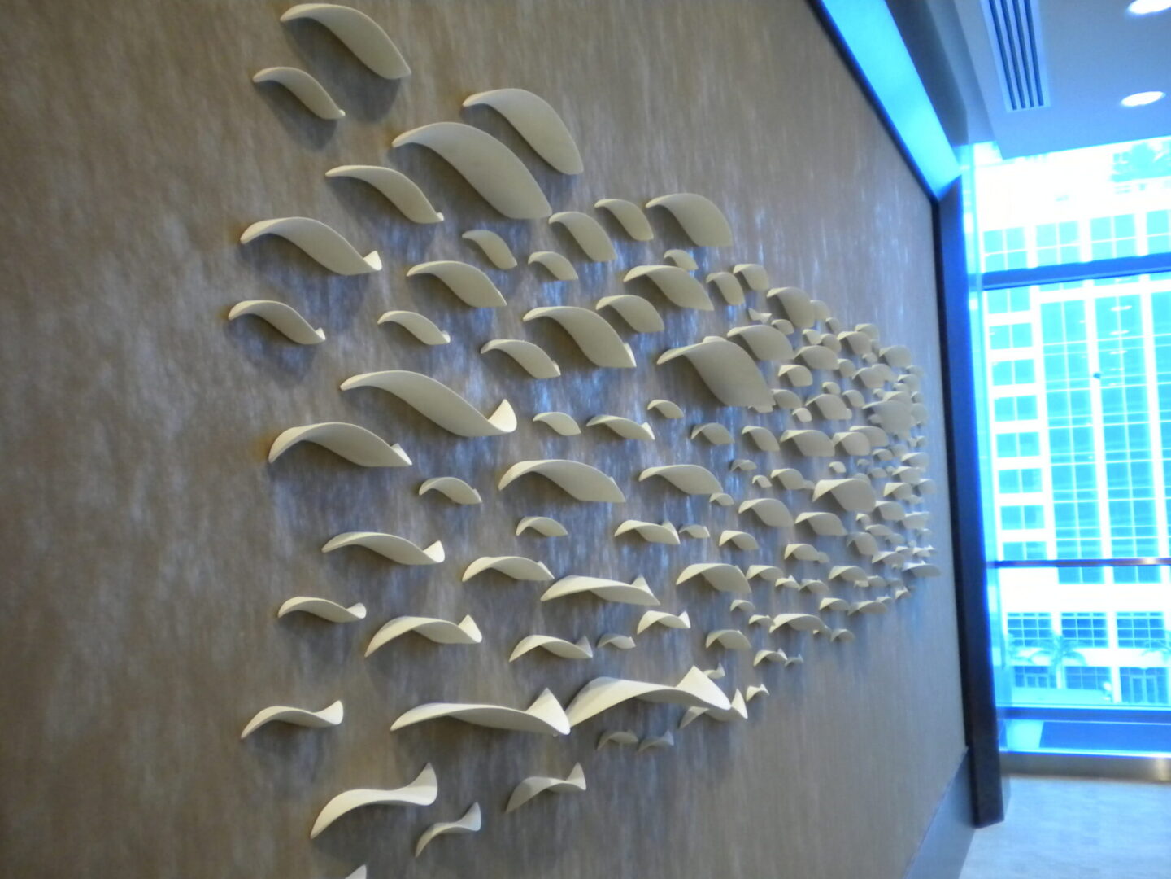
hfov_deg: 52.6
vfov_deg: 40.7
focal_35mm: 35
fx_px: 1184
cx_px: 586
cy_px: 440
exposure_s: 1/23.5
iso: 400
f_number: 3.1
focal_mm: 6.3
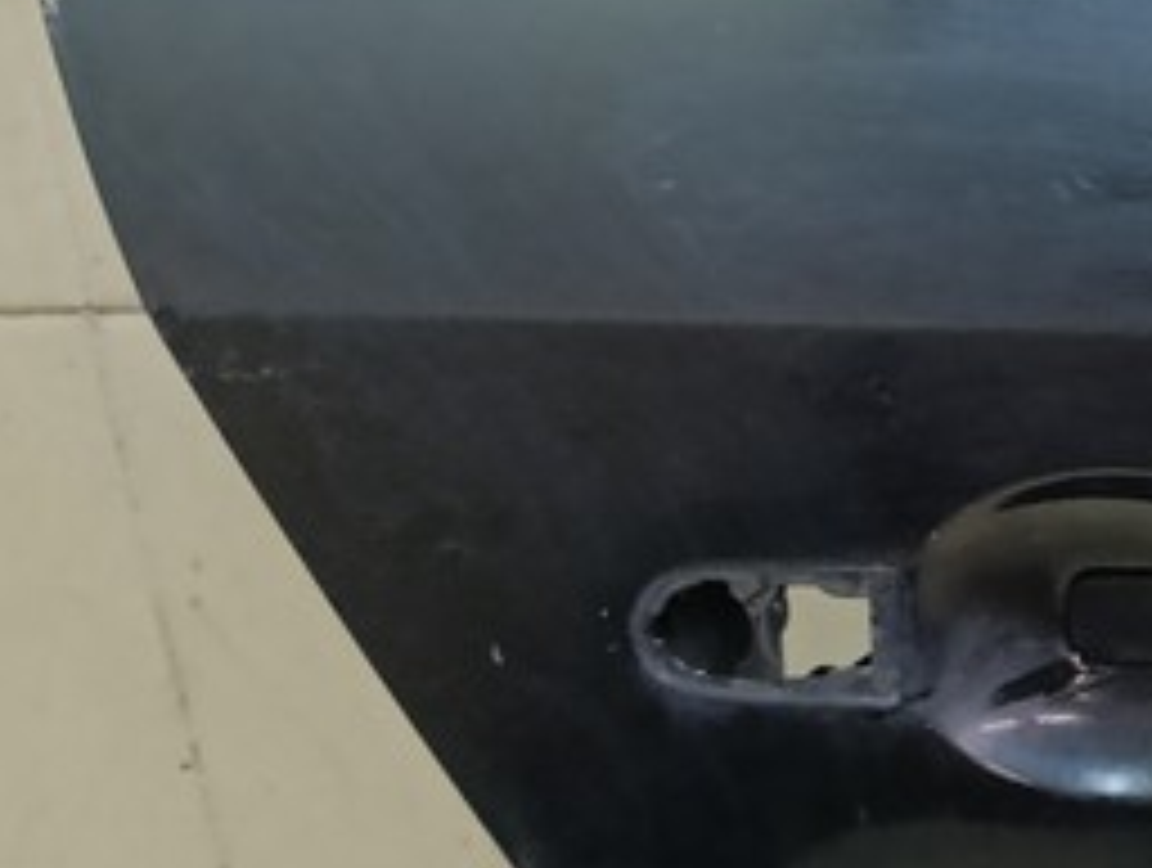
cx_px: 2120
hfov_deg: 14.8
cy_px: 162
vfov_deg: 12.9
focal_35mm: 115
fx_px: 3834
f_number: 1.6
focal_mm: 6.14
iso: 1000
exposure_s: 1/100
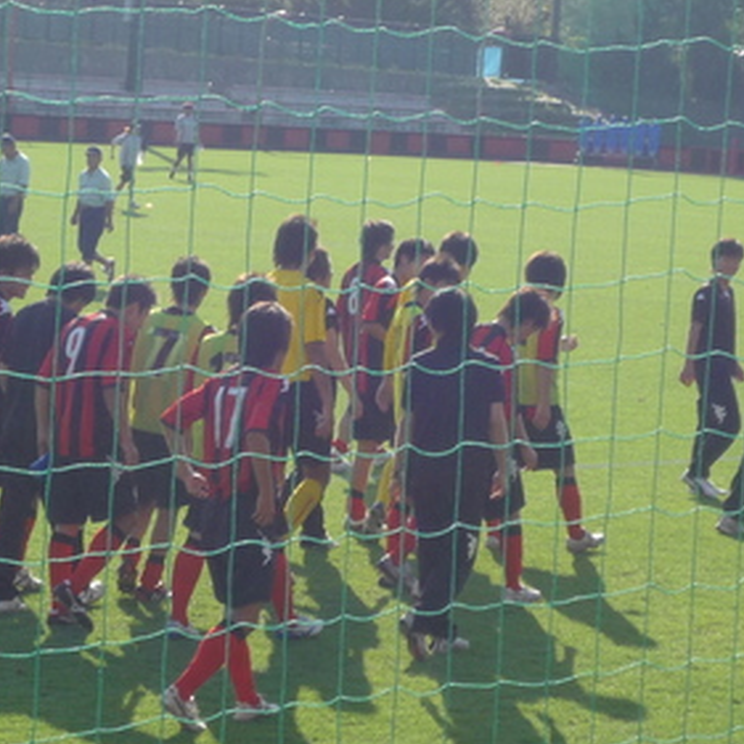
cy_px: 338
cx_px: 400
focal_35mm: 152
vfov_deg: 11.5
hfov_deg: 11.5
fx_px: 3696
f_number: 4.9
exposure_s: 1/250
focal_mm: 11.3
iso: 100
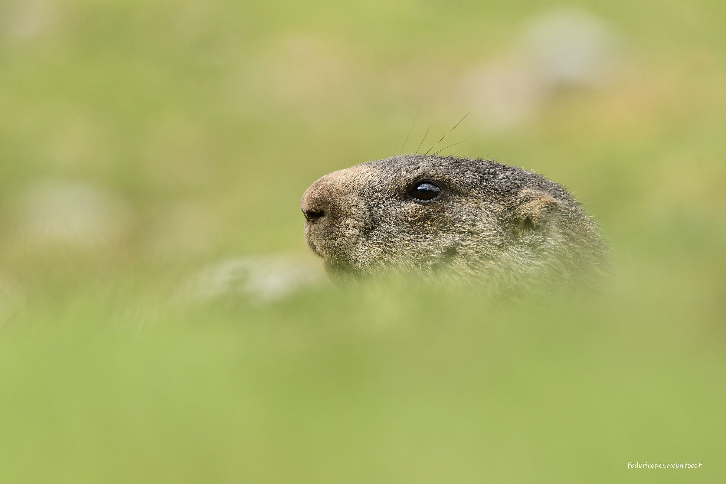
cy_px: 242
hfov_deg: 2.3
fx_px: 18149
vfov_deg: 1.5
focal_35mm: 900
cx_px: 363
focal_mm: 600
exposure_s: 1/400
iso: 720
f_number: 8
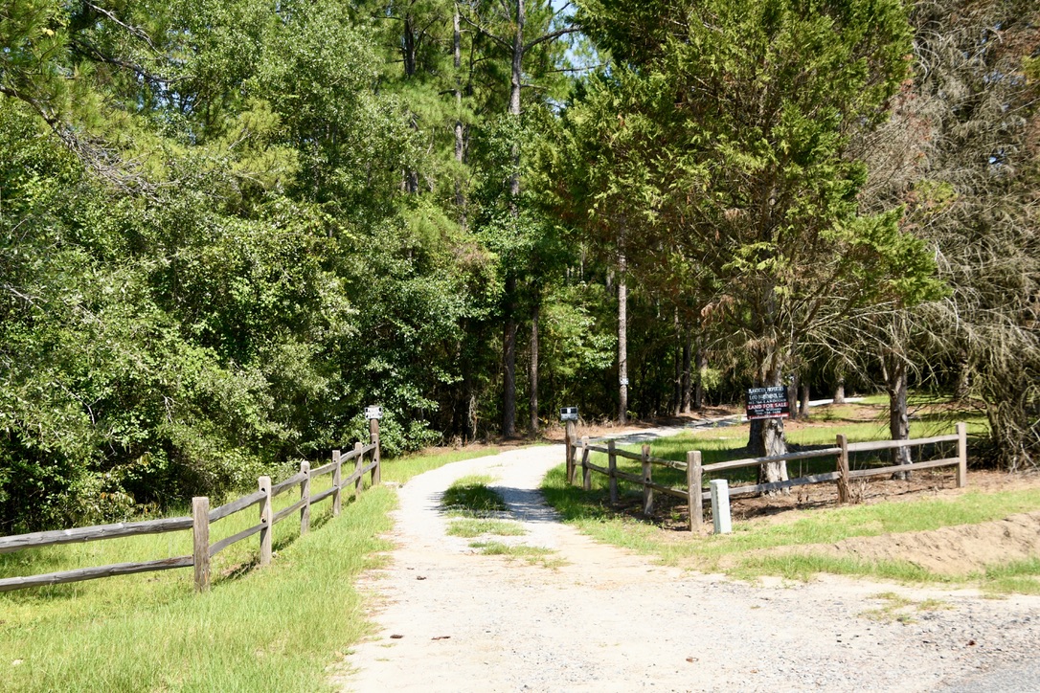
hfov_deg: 41.1
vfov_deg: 28.1
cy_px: 346
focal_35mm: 48
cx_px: 520
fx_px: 1387
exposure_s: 1/400
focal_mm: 32
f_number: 6.3
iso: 250
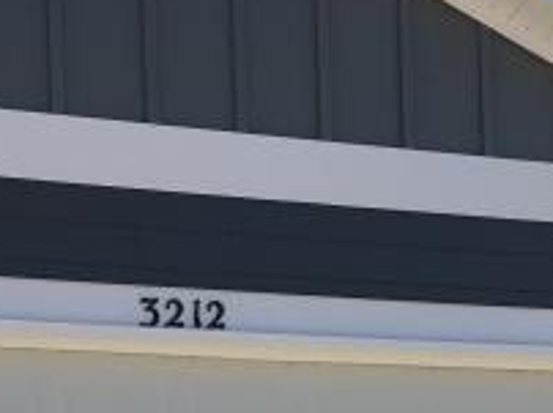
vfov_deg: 14.9
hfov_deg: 21.3
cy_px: 615
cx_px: 353
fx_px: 1468
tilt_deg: +0.4
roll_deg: +2.6
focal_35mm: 92
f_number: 2.2
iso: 25
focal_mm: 4.15
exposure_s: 1/1972
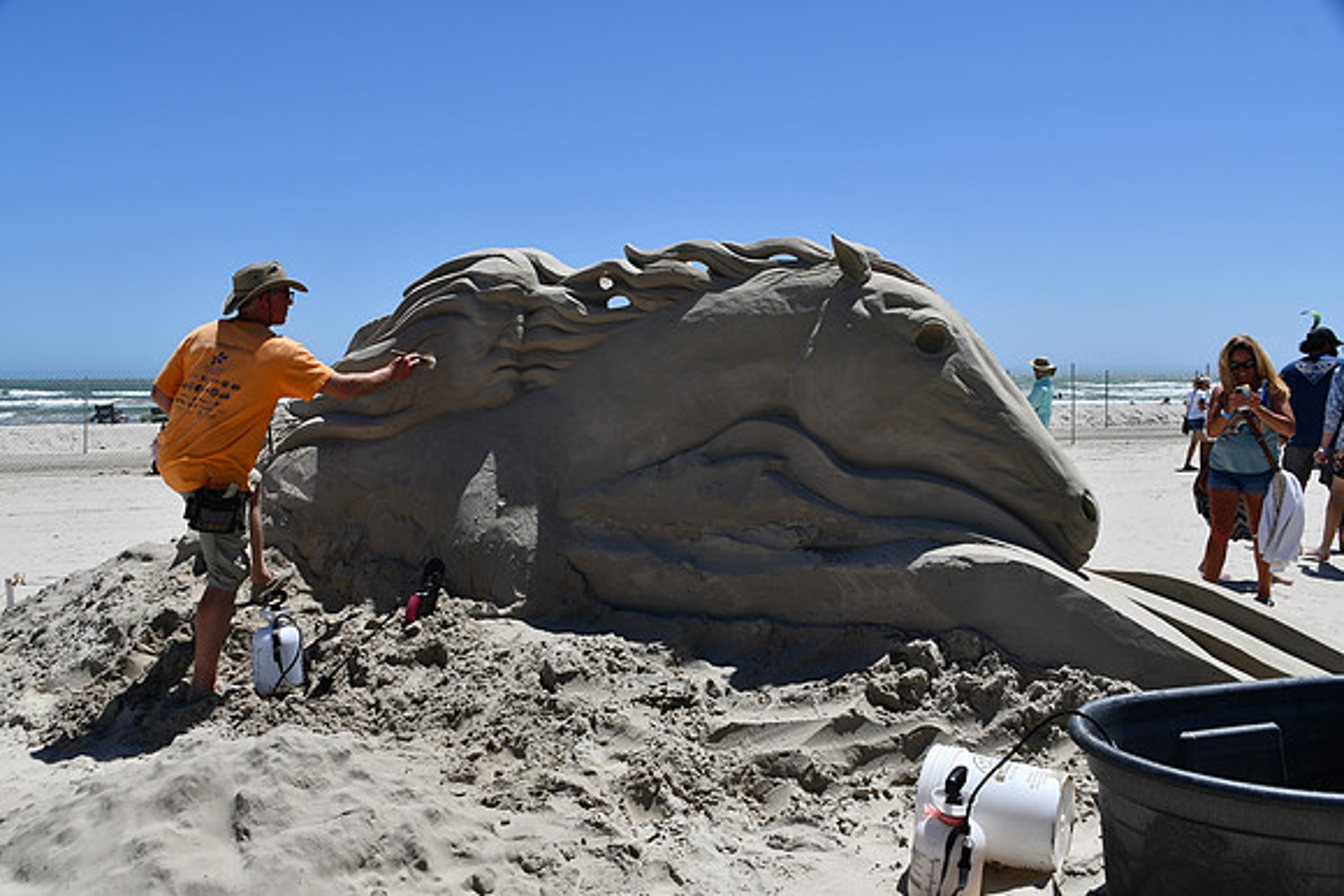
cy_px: 448
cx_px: 672
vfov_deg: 40.0
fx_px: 1232
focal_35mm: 33
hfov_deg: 57.2
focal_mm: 22
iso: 100
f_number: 10
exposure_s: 1/400
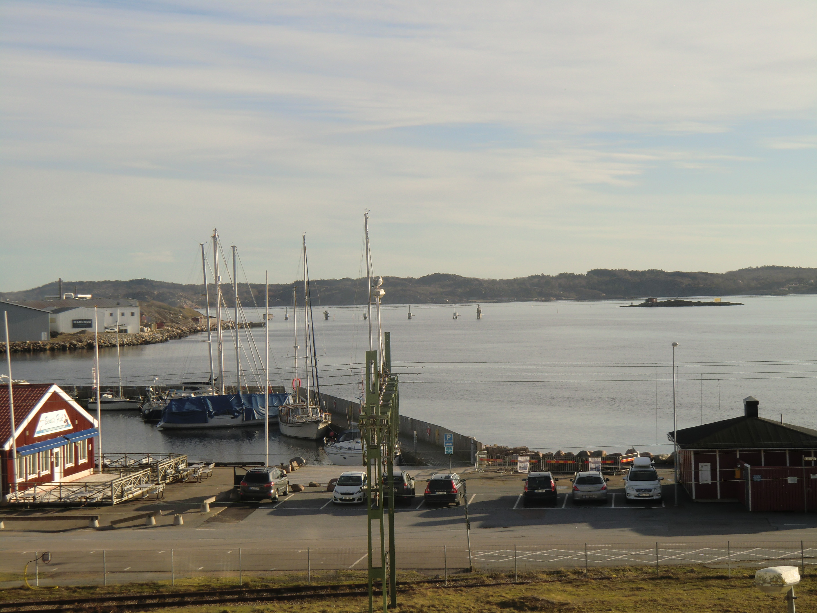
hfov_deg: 29.8
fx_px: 1534
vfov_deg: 22.6
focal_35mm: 65
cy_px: 306
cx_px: 408
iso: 64
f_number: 4.4
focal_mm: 11.6
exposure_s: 1/500
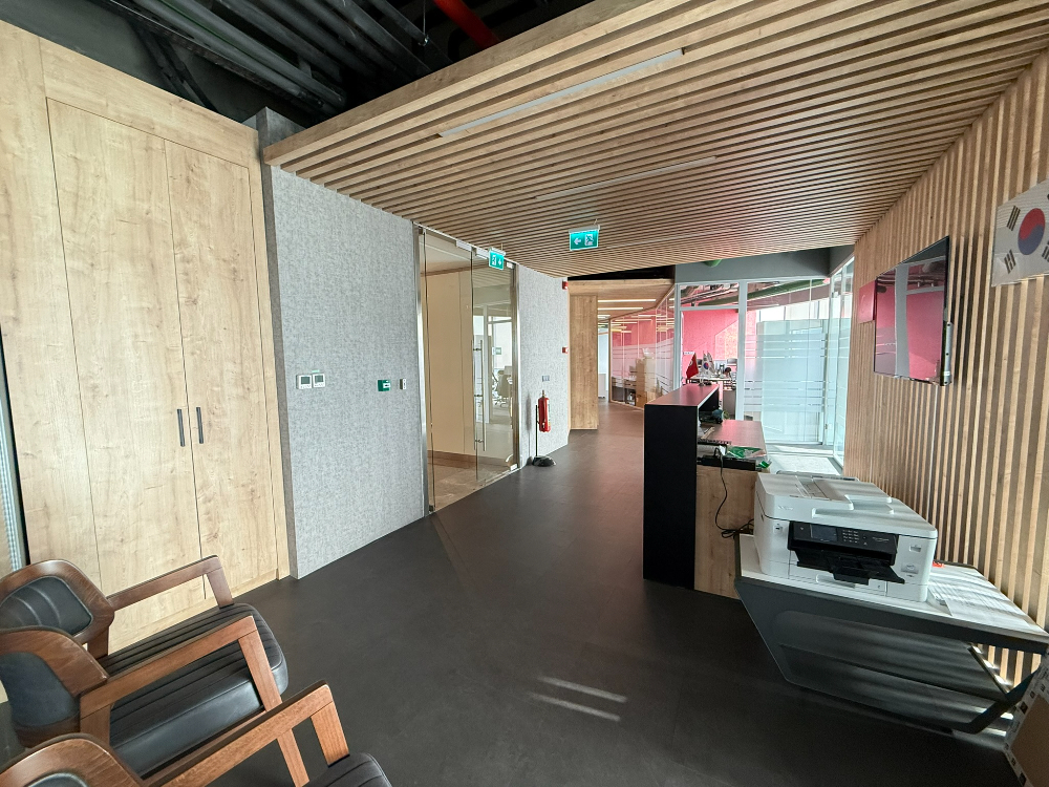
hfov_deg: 102.1
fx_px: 424
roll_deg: +0.5
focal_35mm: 14
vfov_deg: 85.7
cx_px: 524
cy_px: 394
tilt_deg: -4.6
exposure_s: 1/99
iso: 320
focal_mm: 2.22
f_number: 2.2
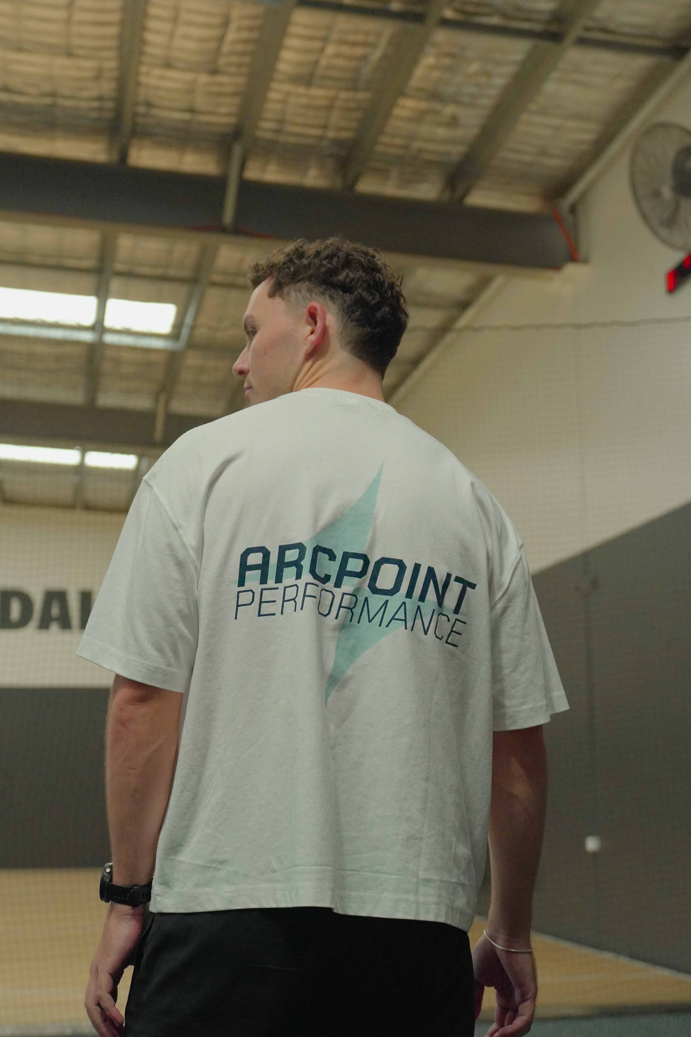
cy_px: 516
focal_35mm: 51
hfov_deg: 26.7
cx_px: 346
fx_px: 1454
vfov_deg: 39.2
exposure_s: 1/1600
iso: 8000
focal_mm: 33
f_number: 2.8
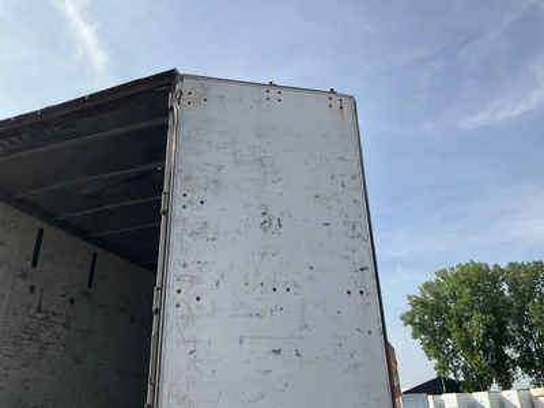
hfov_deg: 61.7
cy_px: 204
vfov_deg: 48.2
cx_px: 272
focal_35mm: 29
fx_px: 456
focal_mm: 3
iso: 25
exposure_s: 1/1730
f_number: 1.8
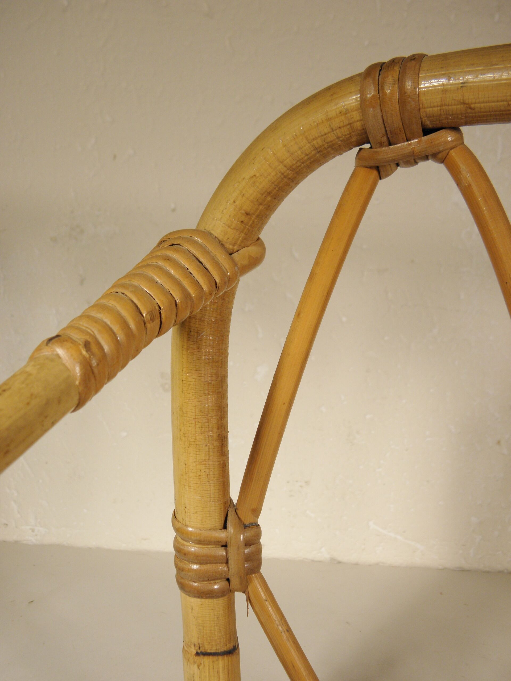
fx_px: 748
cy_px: 340
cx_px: 256
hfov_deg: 37.7
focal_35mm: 38
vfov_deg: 49.0
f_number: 3.7
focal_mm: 6.8
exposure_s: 1/60
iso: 100
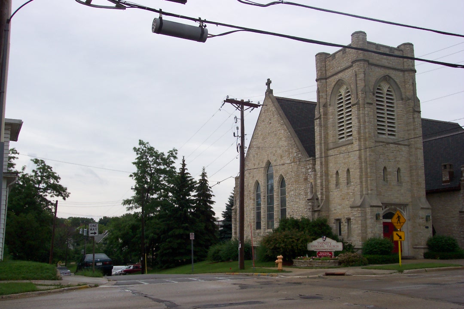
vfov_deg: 35.1
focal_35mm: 38
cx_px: 232
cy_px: 154
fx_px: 490
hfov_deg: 50.7
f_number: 4.8
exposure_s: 1/350
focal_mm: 8
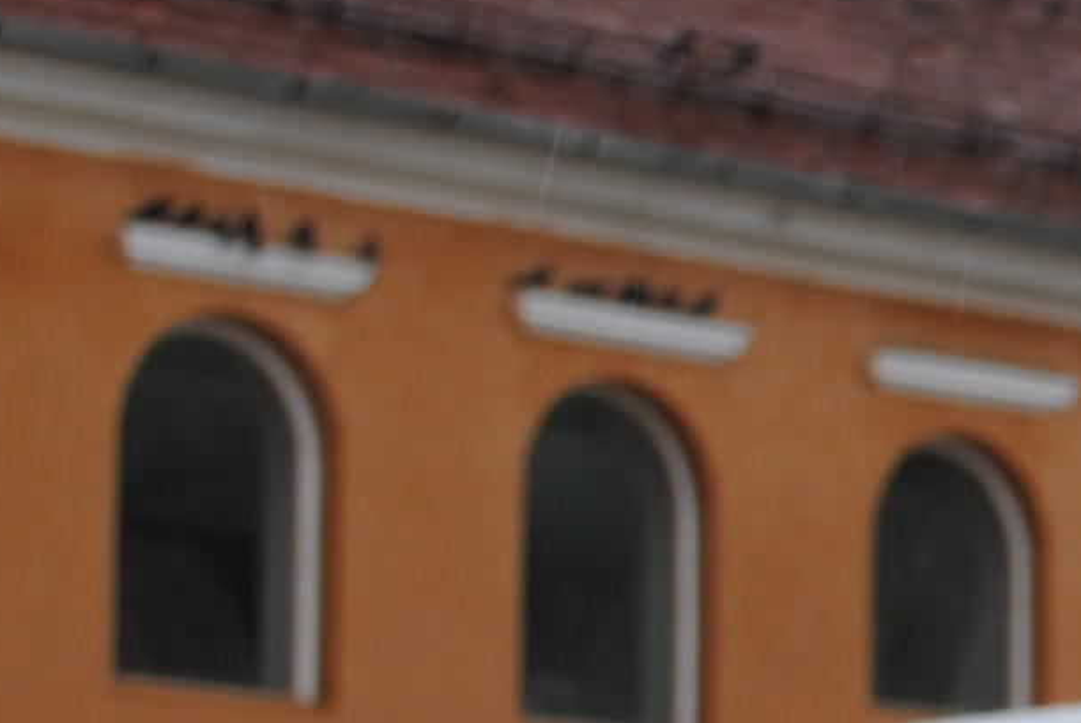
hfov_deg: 7.6
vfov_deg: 5.6
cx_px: 2861
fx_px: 7426
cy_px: 893
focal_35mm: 247
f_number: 6.3
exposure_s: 1/160
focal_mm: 26
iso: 100
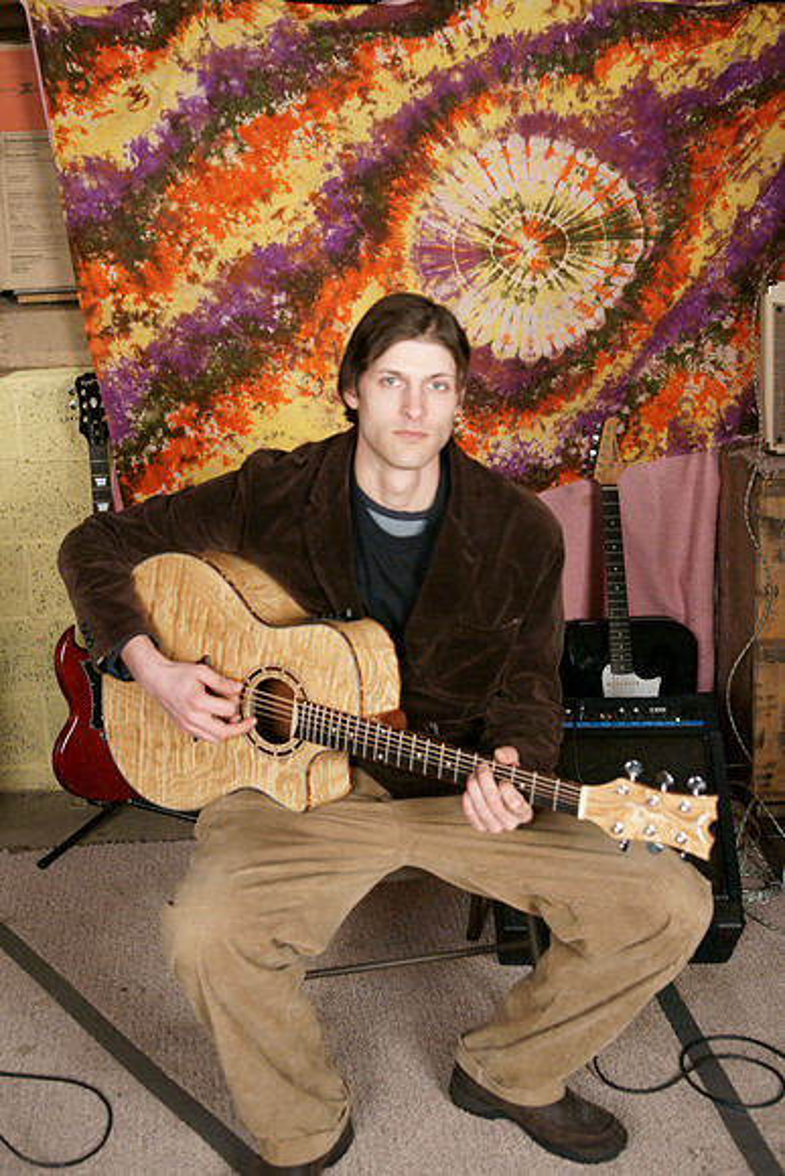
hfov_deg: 31.9
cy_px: 588
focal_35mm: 42
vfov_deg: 46.4
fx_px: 1373
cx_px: 392
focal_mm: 28
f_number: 2.8
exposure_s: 1/25
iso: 1600
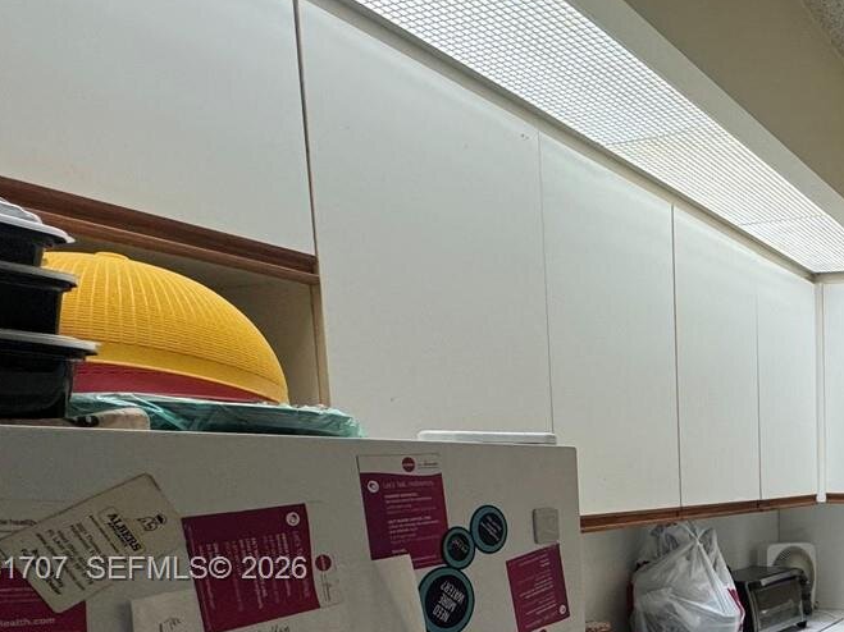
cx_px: 934
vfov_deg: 38.8
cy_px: 571
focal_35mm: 34
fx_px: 829
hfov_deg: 42.2
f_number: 2.2
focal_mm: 2.22
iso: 160
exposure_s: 1/120
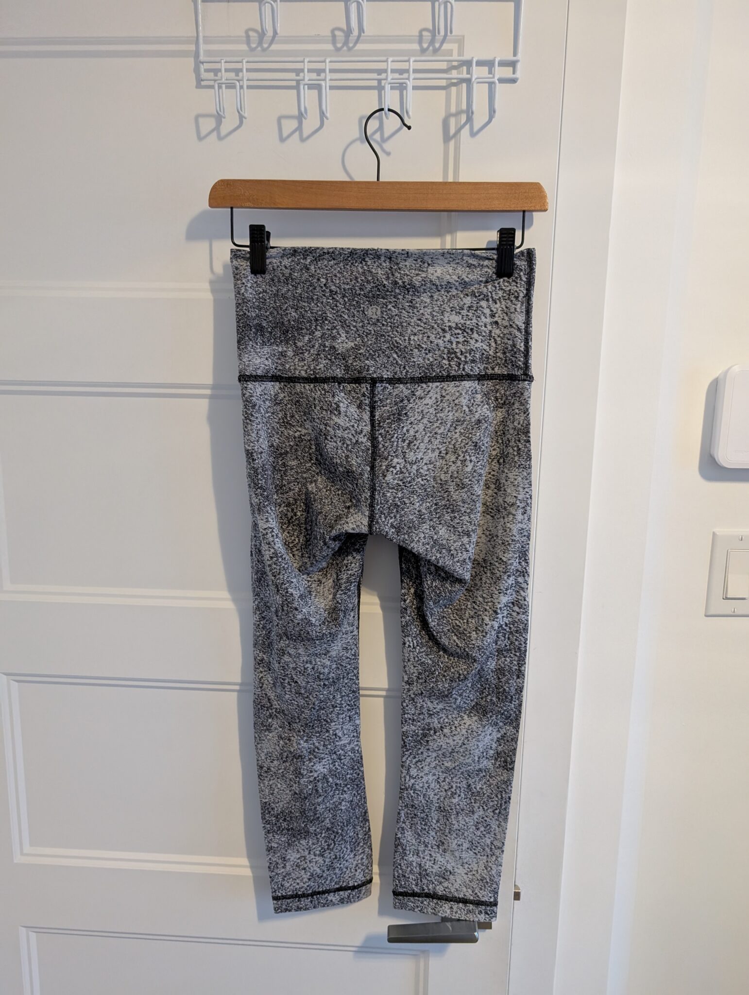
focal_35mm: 24
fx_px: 691
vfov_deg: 71.5
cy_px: 498
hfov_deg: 56.9
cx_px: 374
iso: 1012
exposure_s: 1/120
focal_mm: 6.9
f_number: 1.68
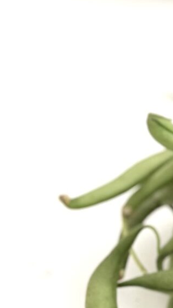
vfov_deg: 9.1
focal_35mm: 236
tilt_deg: -25.8
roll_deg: -1.0
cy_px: 36
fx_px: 1924
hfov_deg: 4.9
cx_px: 479
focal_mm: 6.86
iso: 125
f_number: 1.78
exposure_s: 1/79
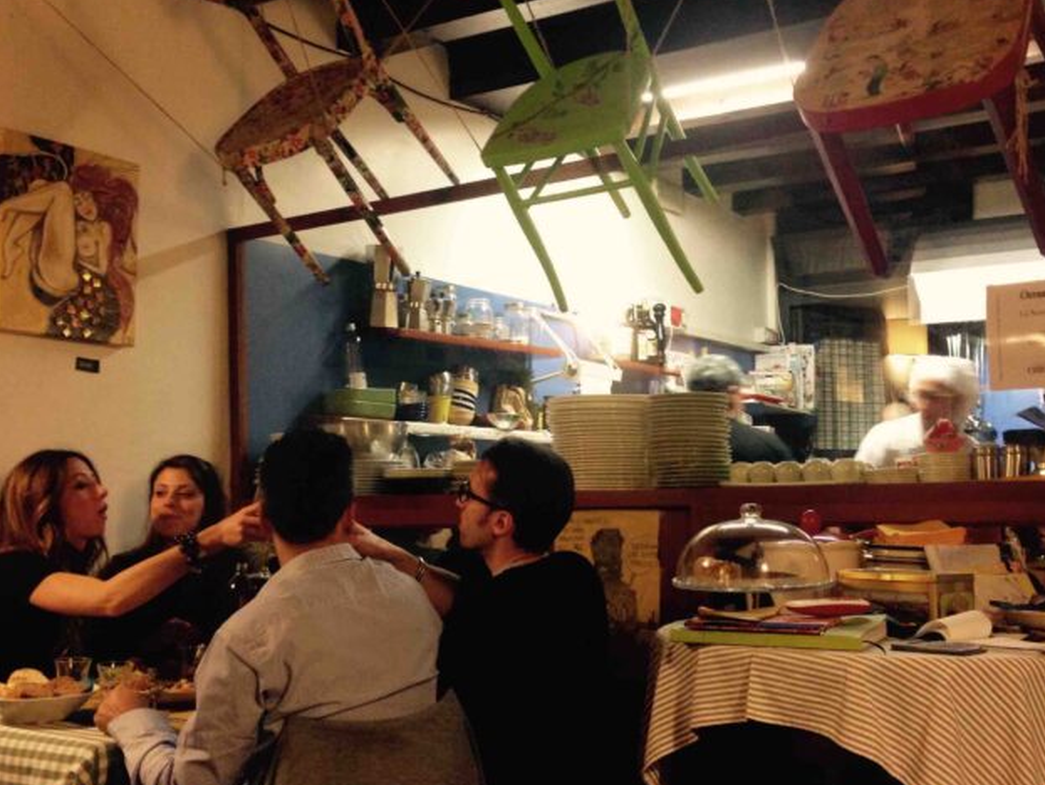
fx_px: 1359
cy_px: 406
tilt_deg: +4.3
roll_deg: -2.0
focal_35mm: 45
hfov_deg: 42.0
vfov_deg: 32.2
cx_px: 538
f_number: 2.4
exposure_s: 1/20
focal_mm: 4.12
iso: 200
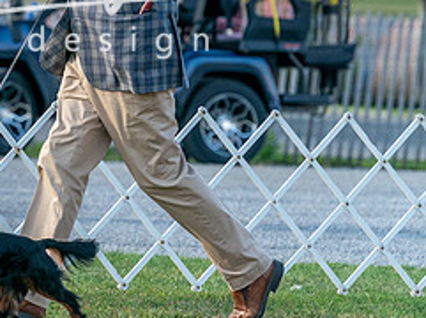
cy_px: 73
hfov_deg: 3.6
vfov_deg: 2.7
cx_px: -48
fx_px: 6820
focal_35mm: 555
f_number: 5
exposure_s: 1/2000
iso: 1600
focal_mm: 200
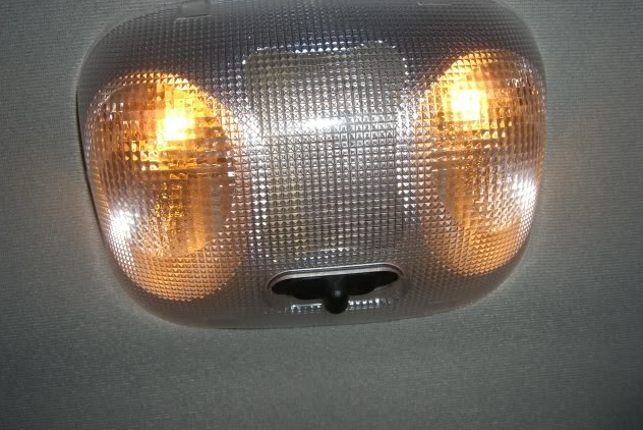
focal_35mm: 40
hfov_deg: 48.4
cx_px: 318
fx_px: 715
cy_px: 201
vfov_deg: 33.4
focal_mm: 6.2
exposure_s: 1/60
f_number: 4.3
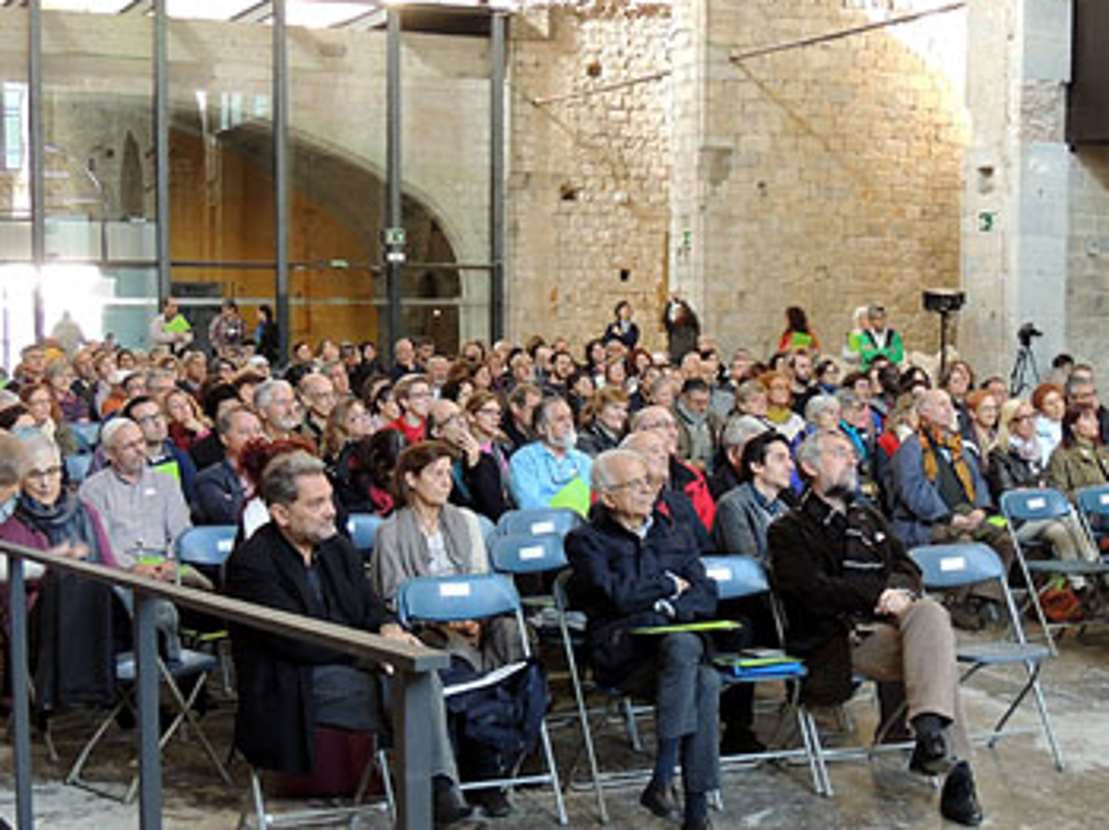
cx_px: 602
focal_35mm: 59
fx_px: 1889
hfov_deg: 32.7
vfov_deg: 24.7
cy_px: 497
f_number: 3.4
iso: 400
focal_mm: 7.6
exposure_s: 1/13
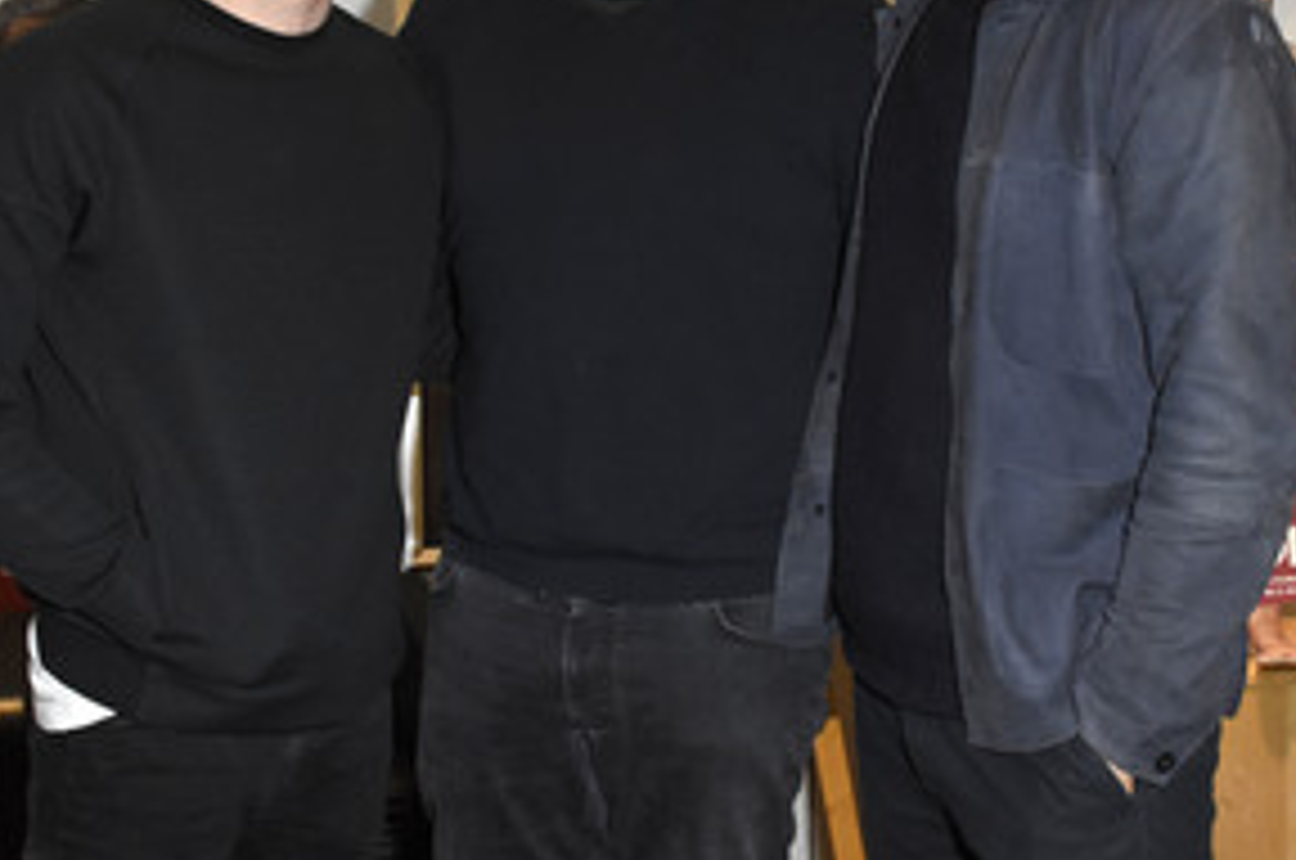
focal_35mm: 47
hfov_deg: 42.0
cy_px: 243
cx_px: 686
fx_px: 1689
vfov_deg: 28.2
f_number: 6.3
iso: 2500
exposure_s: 1/60
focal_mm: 20
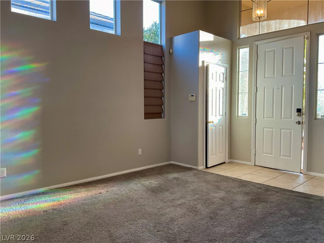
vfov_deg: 48.2
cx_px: 162
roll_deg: -0.4
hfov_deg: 61.7
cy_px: 122
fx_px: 271
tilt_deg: -3.7
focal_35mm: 29
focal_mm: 3
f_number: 1.8
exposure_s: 1/120
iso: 64
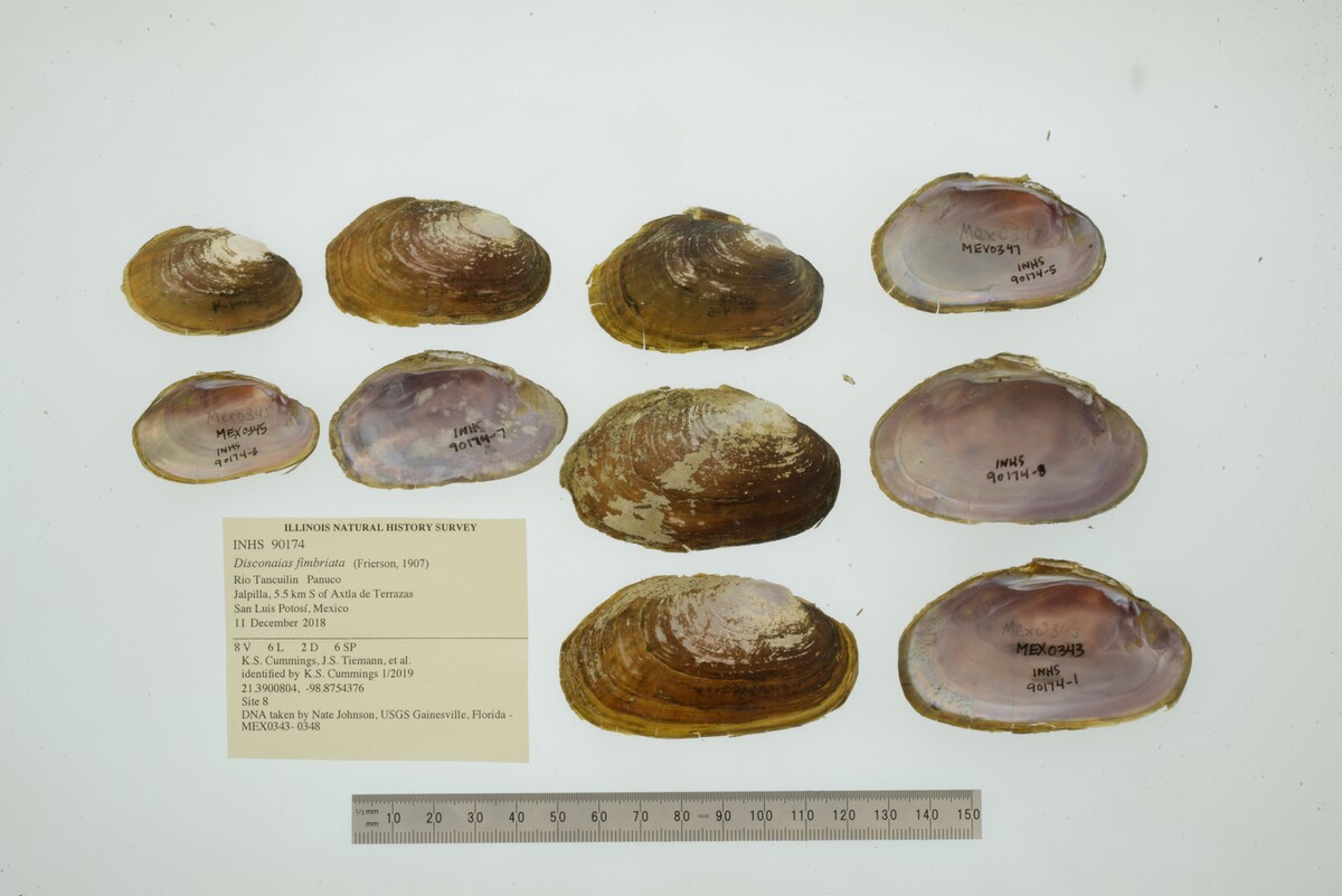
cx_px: 671
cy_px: 448
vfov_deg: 22.6
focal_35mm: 60
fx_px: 2237
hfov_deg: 33.4
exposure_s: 1/10
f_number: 32
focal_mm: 60
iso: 100
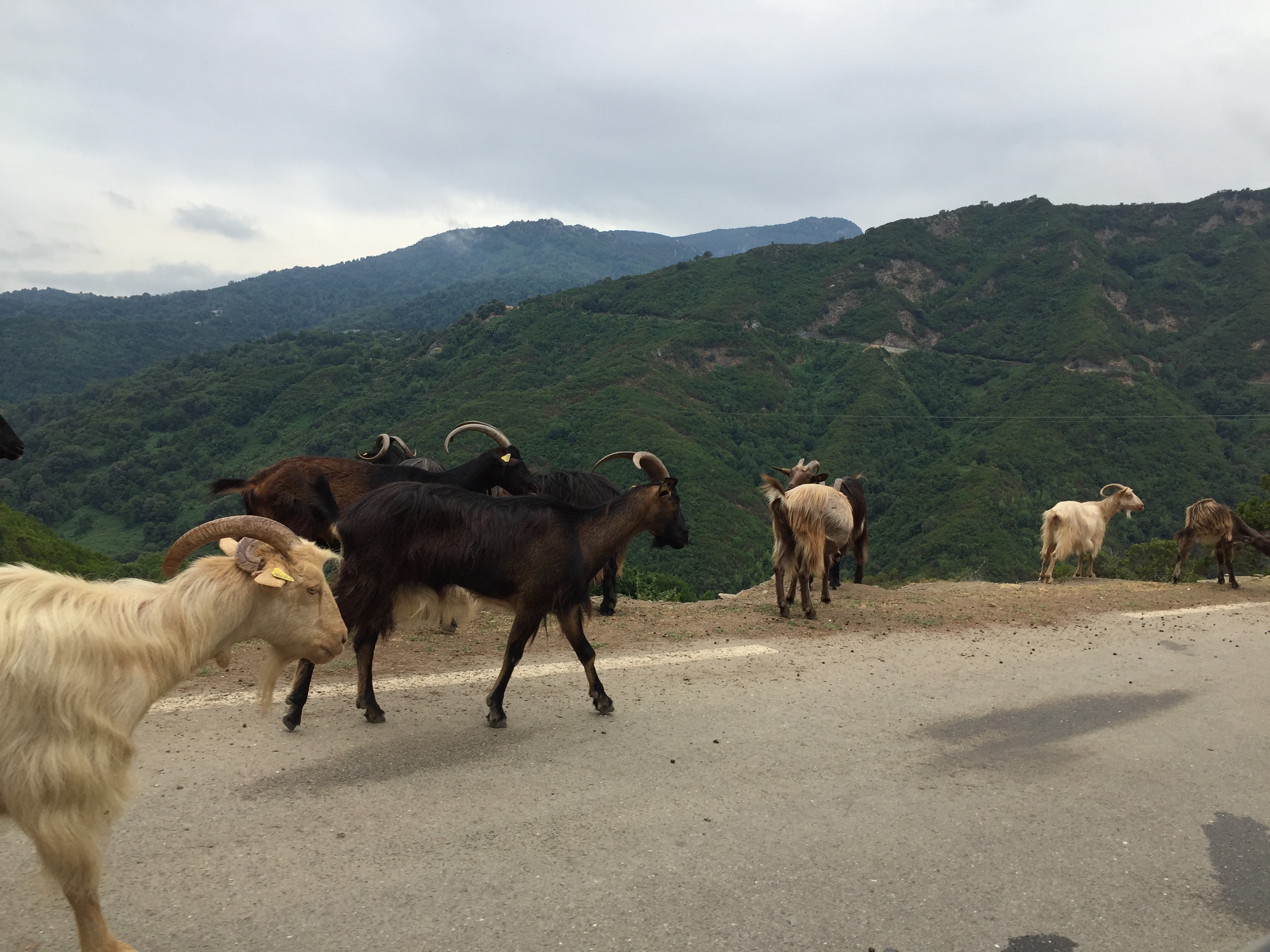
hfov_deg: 61.7
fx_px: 1064
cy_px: 476
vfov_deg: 48.2
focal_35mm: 29
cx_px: 635
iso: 32
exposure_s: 1/824
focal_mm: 4.15
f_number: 2.2
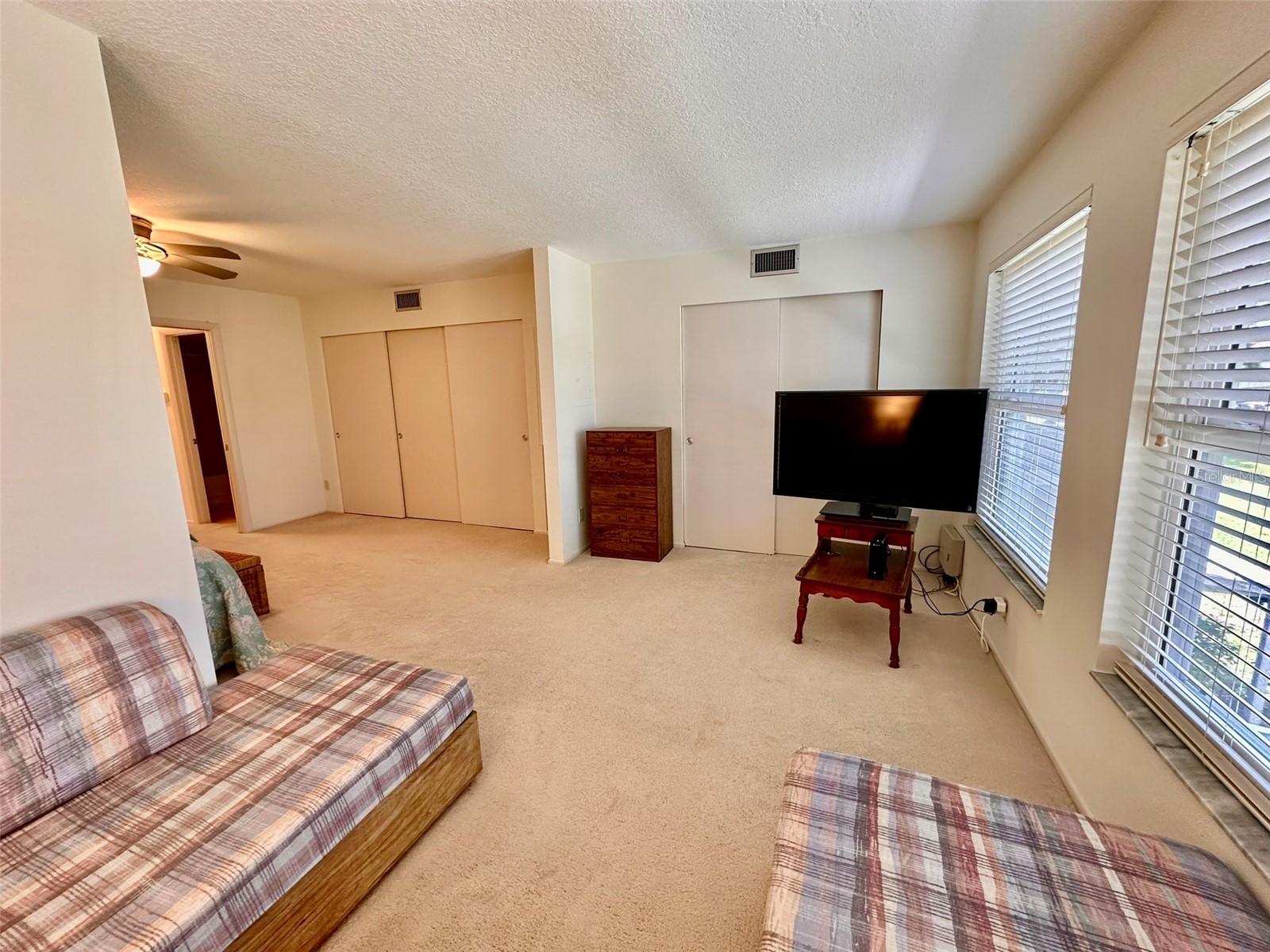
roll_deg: +1.5
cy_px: 476
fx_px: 514
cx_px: 635
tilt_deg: -9.8
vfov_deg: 85.7
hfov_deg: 102.1
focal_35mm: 14
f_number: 2.2
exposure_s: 1/60
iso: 200
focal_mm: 2.22
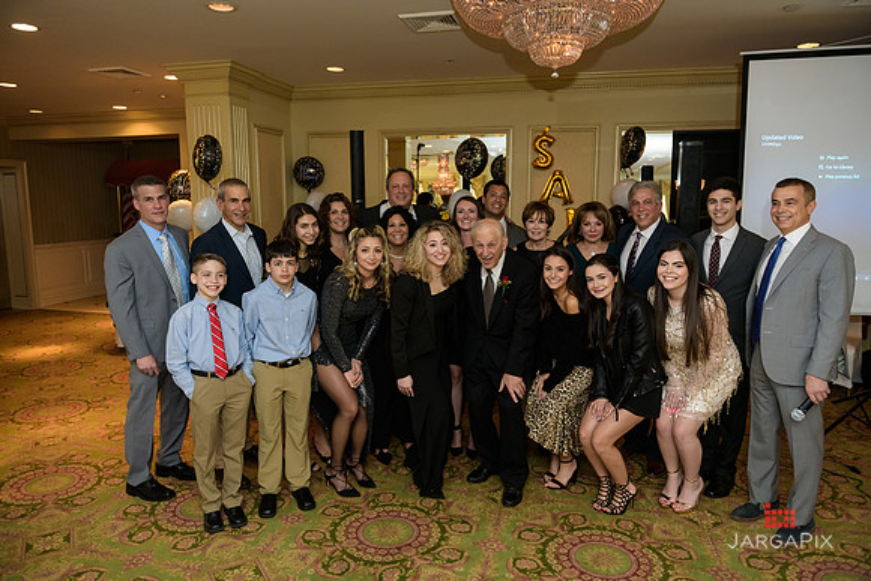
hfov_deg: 73.7
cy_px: 290
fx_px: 581
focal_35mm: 24
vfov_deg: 53.2
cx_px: 436
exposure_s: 1/125
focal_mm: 24
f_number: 3.2
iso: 1000
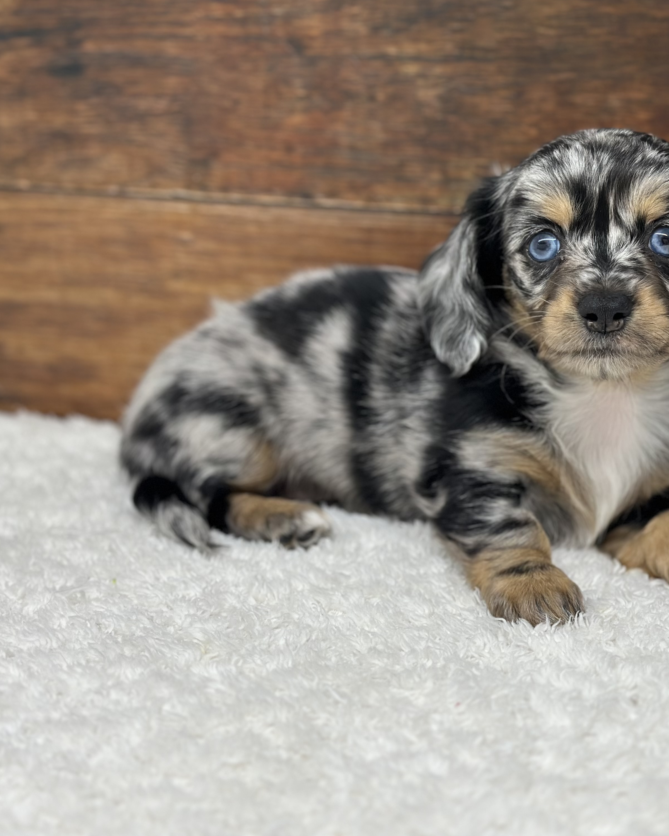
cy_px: 416
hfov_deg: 24.1
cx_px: 441
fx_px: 1559
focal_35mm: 63
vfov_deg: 30.0
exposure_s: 1/121
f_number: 1.78
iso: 100
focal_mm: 6.86
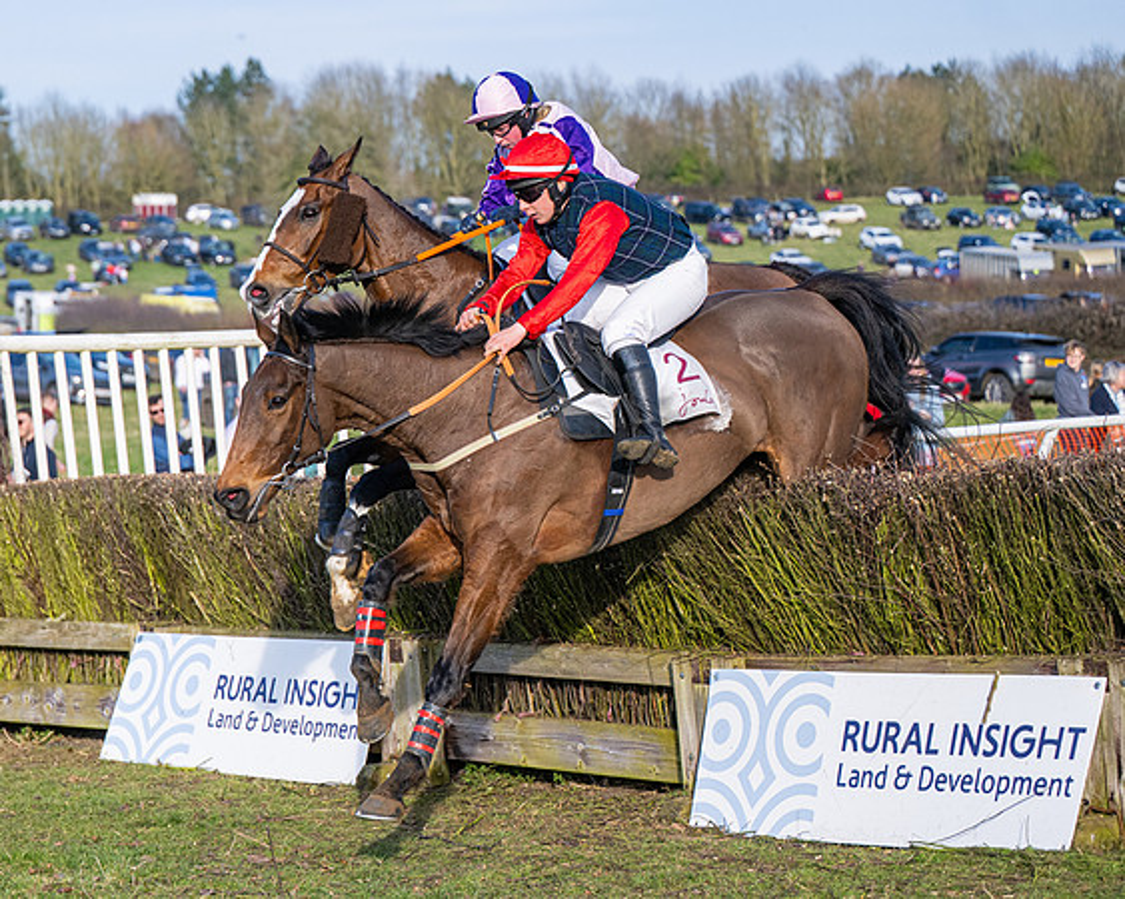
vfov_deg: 14.9
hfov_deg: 18.5
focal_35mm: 103
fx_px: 3431
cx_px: 321
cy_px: 413
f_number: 2.8
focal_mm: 70
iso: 400
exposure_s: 1/4000
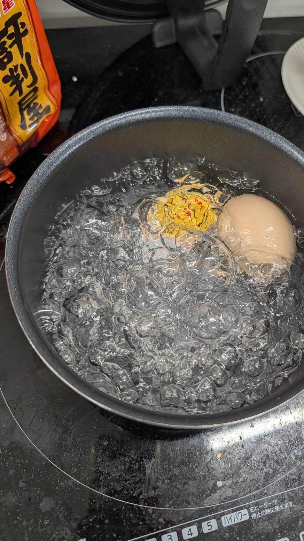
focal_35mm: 27
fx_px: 387
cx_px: 199
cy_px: 268
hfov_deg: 42.4
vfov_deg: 69.9
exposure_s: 1/717
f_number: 1.68
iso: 566
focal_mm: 6.9
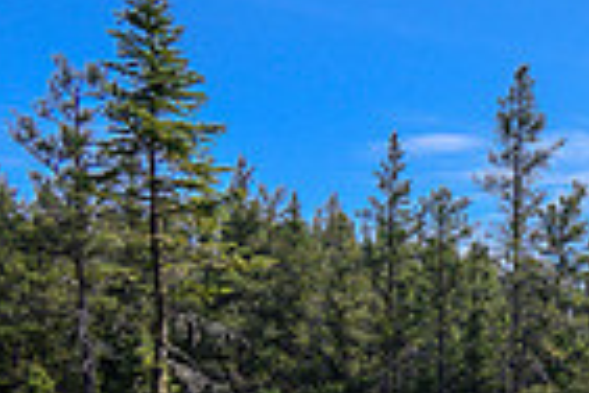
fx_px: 1636
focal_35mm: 100
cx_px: 1011
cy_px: 617
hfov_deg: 17.3
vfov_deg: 12.9
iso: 100
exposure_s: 1/125
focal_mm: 24
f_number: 8
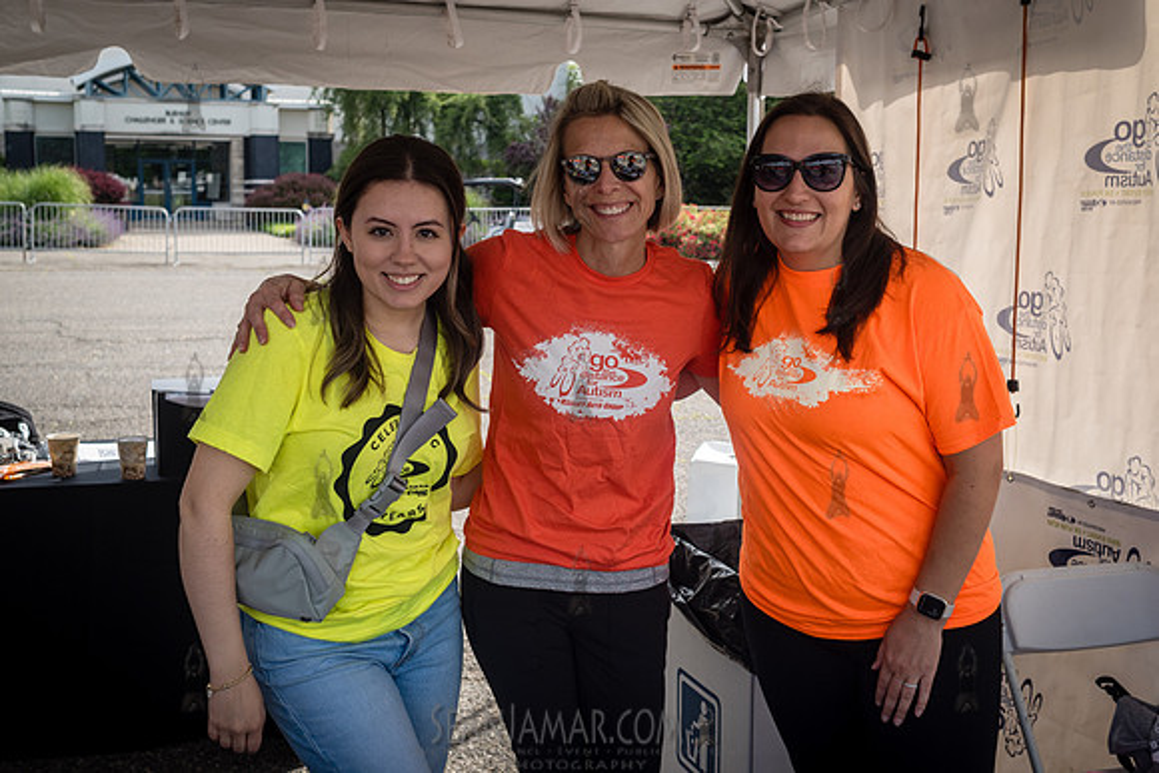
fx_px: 1269
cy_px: 338
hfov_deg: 49.1
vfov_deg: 33.9
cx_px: 605
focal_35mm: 39
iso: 250
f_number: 5.6
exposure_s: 1/400
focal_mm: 35
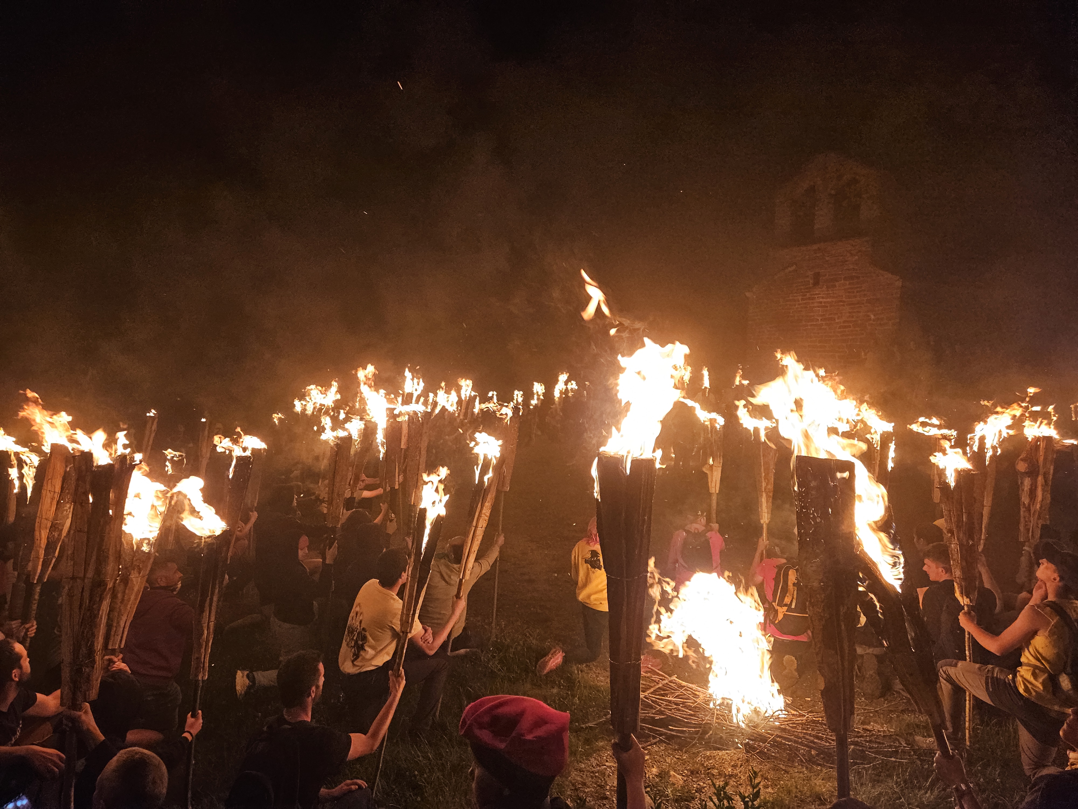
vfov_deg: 58.9
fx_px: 716
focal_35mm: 23
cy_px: 404
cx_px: 539
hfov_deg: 73.9
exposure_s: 1/142
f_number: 1.8
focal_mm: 5.4
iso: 250
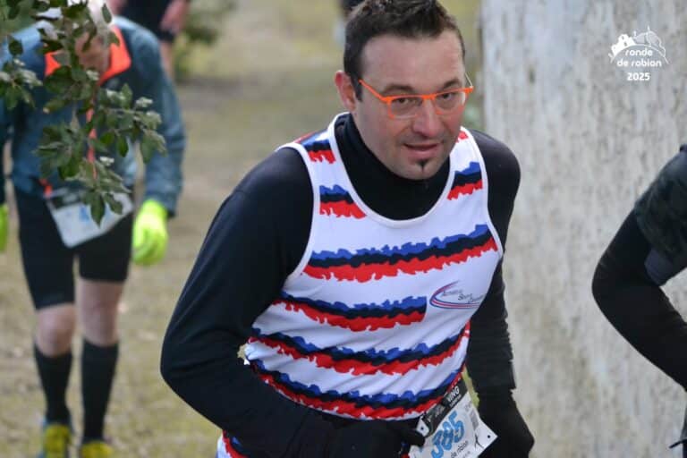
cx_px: 344
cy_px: 229
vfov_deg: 6.1
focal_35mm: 225
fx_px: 4293
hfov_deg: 9.1
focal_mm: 150
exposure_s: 1/500
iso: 2800
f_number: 5
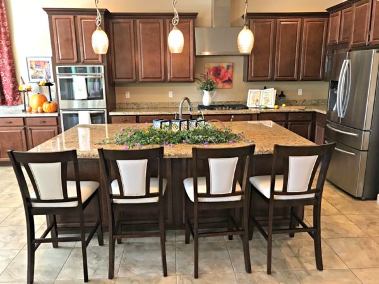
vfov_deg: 49.7
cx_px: 190
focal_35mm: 28
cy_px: 142
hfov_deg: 63.4
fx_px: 307
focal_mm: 3.99
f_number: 1.8
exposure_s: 1/15
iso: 64
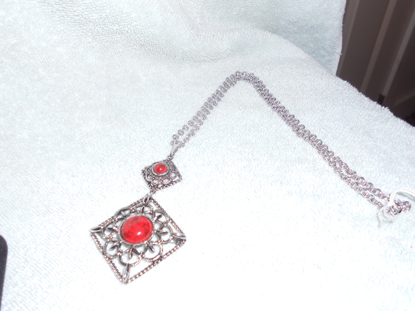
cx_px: 208
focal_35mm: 32
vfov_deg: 44.2
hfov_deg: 56.8
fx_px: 384
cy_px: 156
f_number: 3.5
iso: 80
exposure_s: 1/25
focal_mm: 5.8
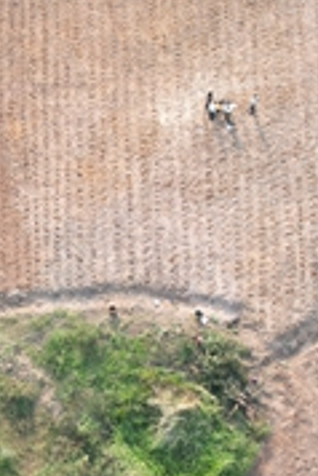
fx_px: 1045
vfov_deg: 25.6
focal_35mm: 79
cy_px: 295
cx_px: 13
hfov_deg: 17.0
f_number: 2.8
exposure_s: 1/320
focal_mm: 8.38
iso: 100
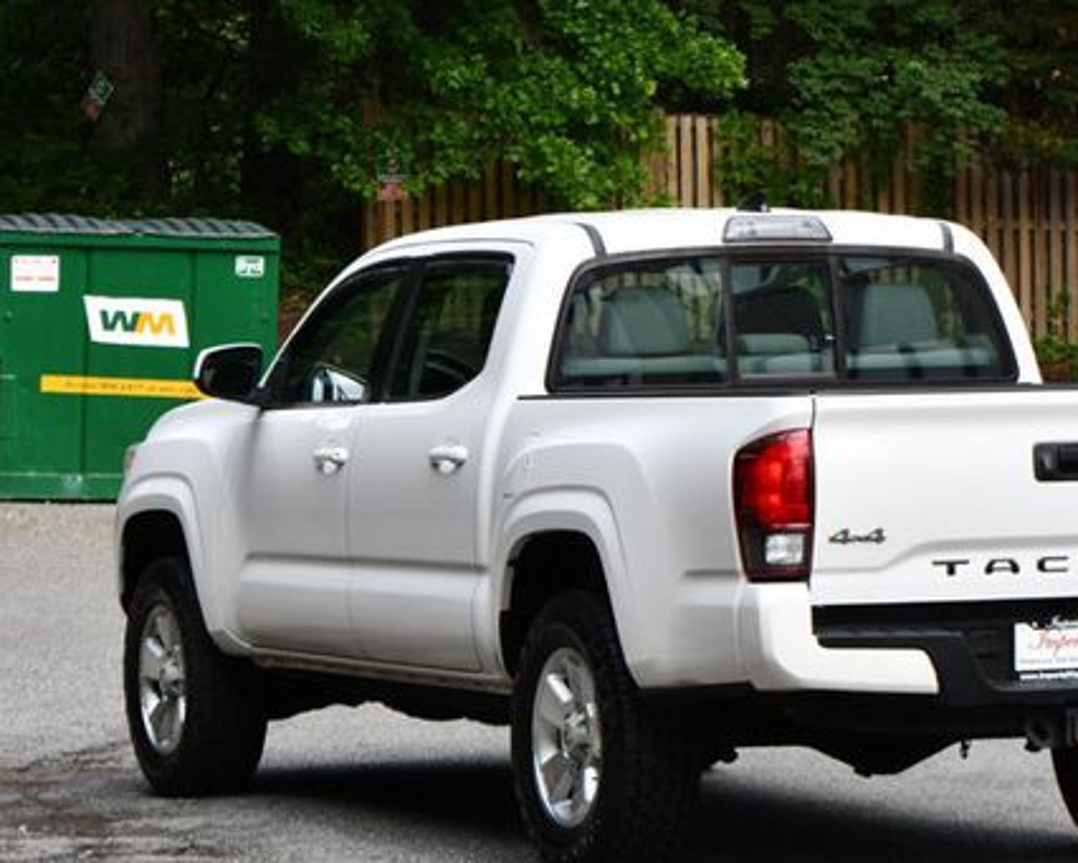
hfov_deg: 11.7
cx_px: 726
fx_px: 5265
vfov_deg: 9.4
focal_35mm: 165
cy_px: 397
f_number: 6.3
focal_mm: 78
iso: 200
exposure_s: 1/250
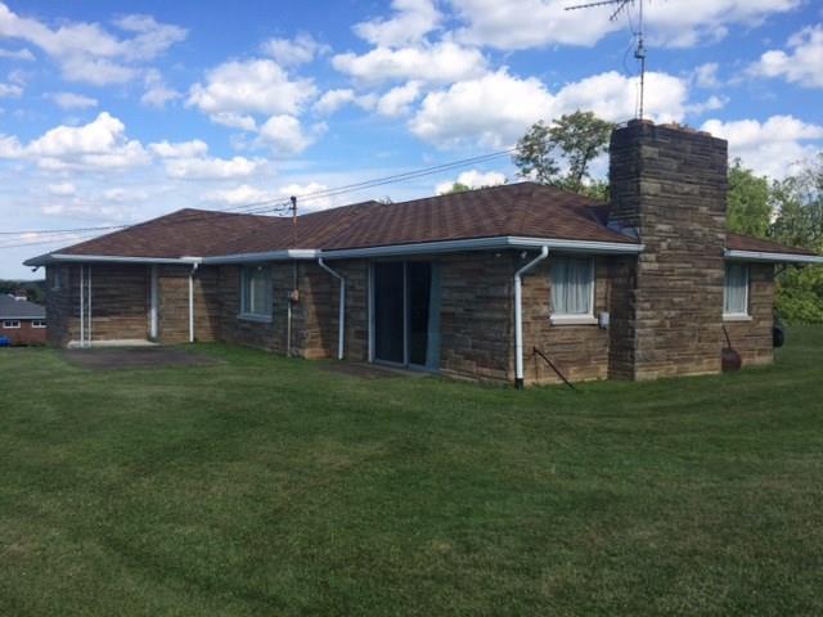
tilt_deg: -2.8
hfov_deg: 61.7
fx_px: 689
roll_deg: -0.1
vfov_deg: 48.2
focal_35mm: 29
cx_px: 412
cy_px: 308
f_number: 2.2
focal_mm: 4.15
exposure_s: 1/1866
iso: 32
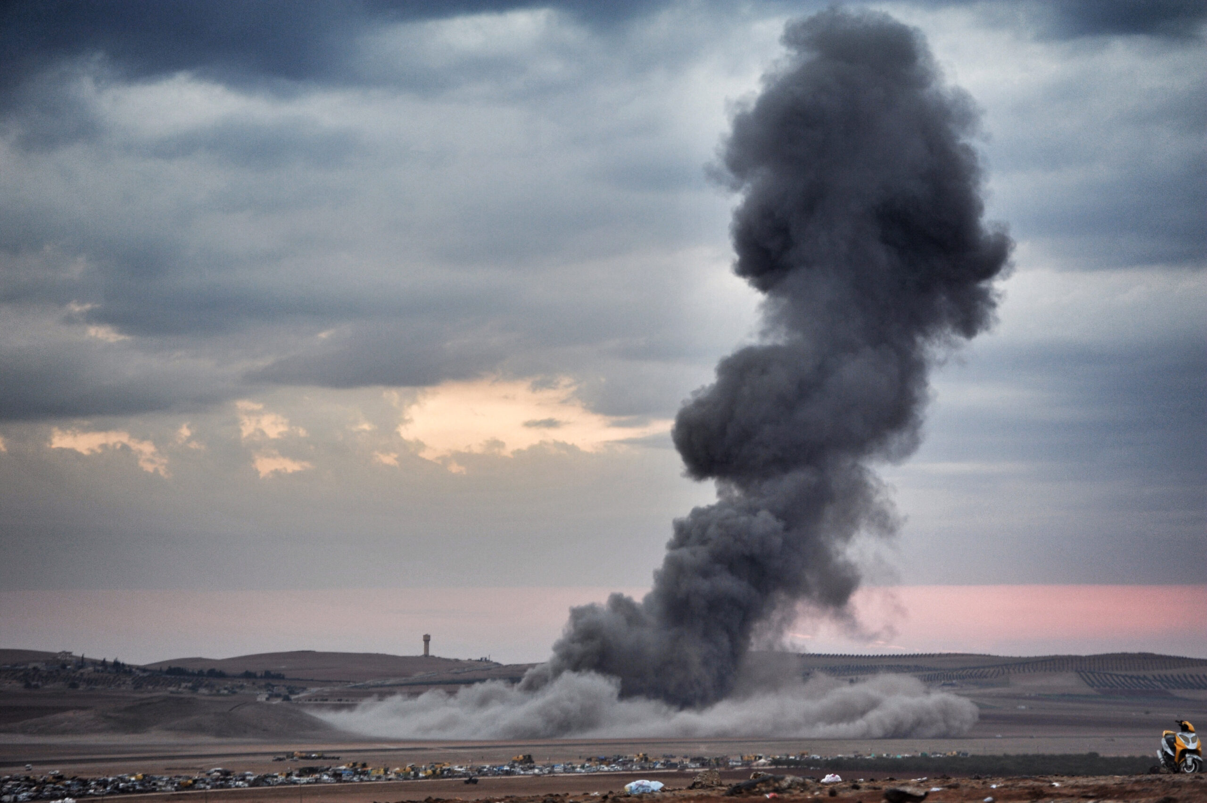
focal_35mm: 140
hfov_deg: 14.7
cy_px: 402
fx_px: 4690
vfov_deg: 9.8
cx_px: 604
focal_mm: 140
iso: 640
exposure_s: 1/160
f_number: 3.2
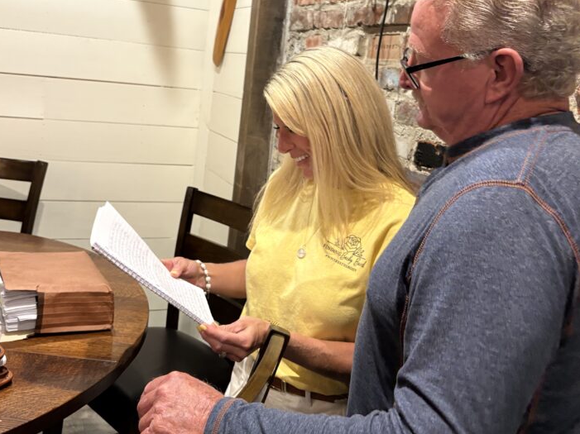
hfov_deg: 48.9
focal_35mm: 38
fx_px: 636
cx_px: 260
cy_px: 170
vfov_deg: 37.5
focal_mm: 5.96
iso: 320
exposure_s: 1/60
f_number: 1.6
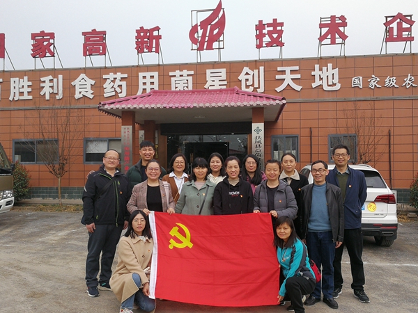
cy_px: 156
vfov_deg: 48.2
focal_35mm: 29
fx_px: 350
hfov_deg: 61.7
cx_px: 209
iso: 50
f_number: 2.2
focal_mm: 3.95
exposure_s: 1/622
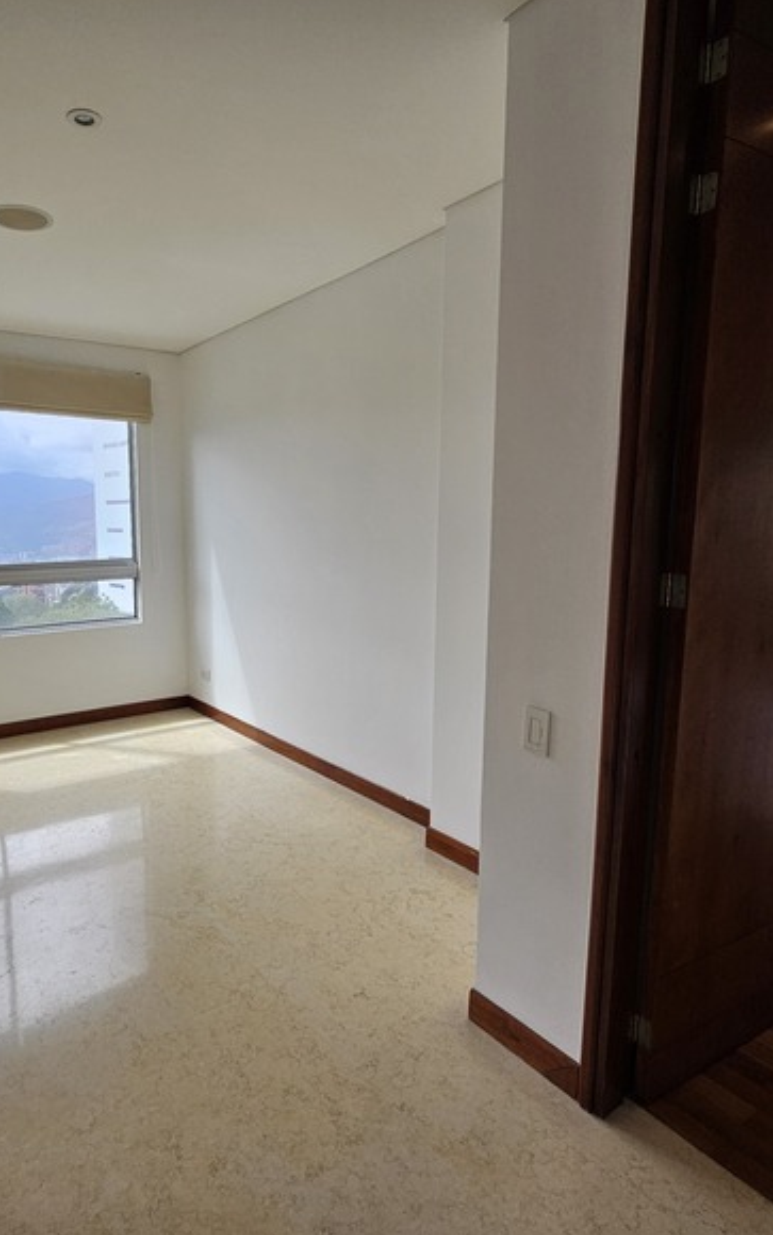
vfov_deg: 88.0
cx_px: 262
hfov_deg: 60.9
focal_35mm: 19
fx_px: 640
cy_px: 626
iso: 50
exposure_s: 1/363
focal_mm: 2.2
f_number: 2.2
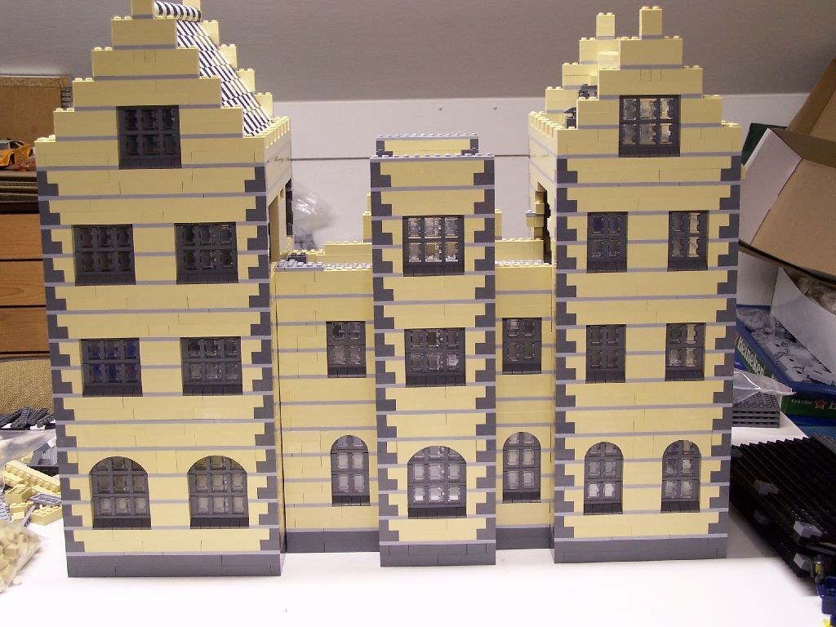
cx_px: 418
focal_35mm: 56
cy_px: 314
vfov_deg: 26.1
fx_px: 1352
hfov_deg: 34.3
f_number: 3.1
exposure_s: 1/6
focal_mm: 9.3
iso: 80
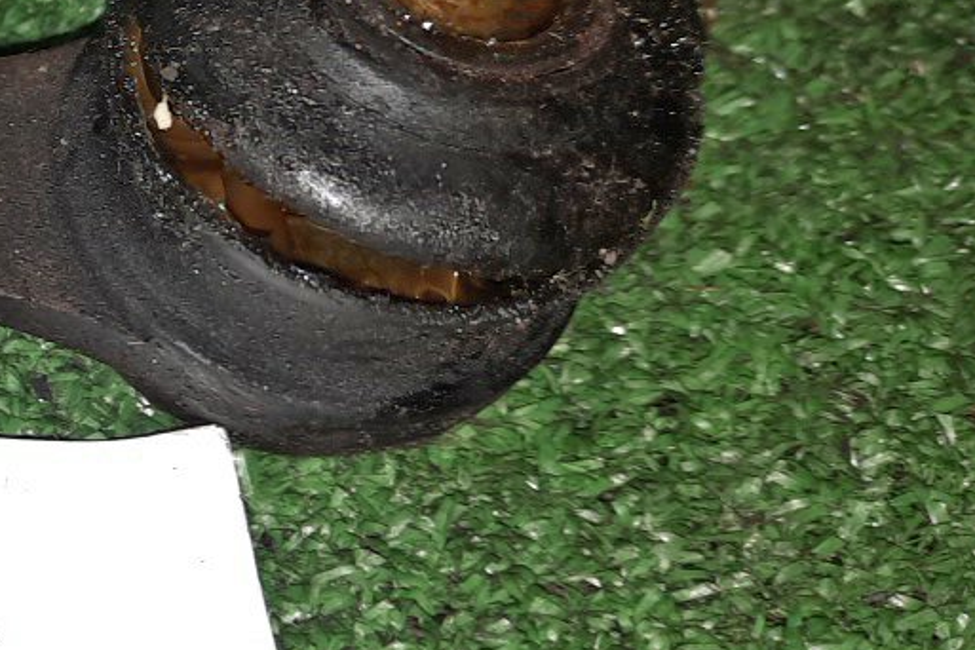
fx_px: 1977
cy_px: 182
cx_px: -314
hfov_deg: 24.1
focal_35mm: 73
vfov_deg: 18.6
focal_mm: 4.6
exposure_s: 1/50
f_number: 2
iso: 318
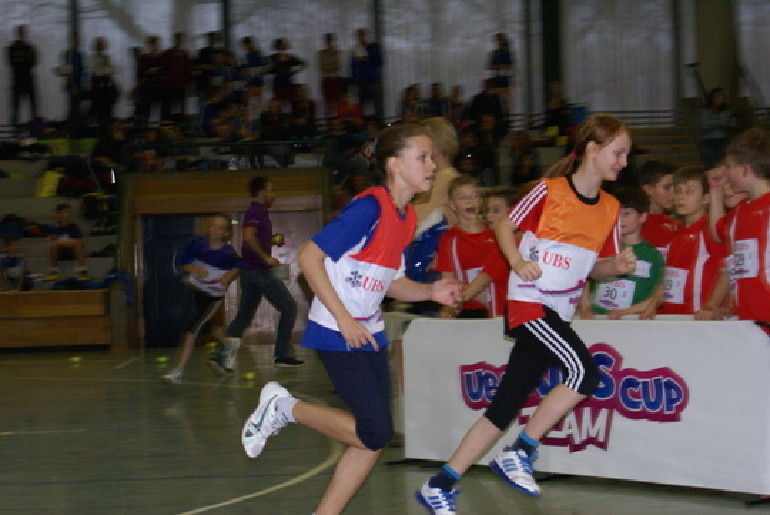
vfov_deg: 15.2
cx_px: 385
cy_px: 258
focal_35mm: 90
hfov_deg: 22.6
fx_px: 1926
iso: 800
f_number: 5.6
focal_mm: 60
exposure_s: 1/100
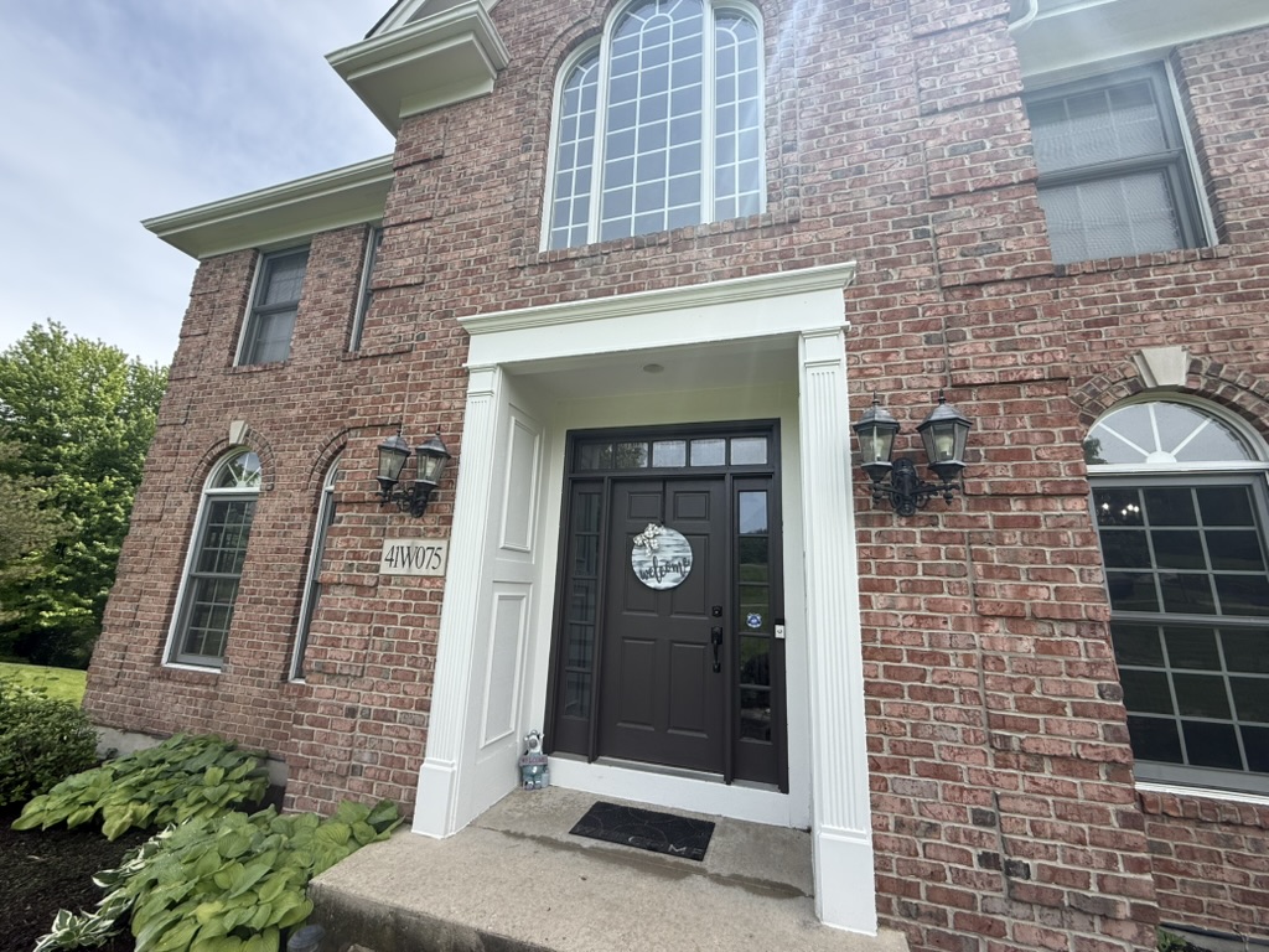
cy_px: 476
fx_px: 513
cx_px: 634
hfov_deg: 102.1
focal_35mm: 14
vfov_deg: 85.7
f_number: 2.2
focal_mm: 2.22
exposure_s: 1/841
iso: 50
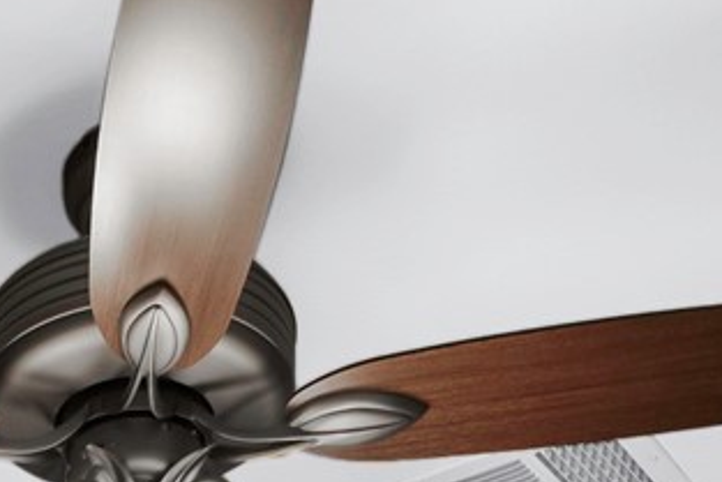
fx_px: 1946
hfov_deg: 20.1
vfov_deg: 10.0
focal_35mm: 97
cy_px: 1501
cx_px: -69
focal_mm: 14
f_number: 9.5
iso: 100
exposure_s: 1/60
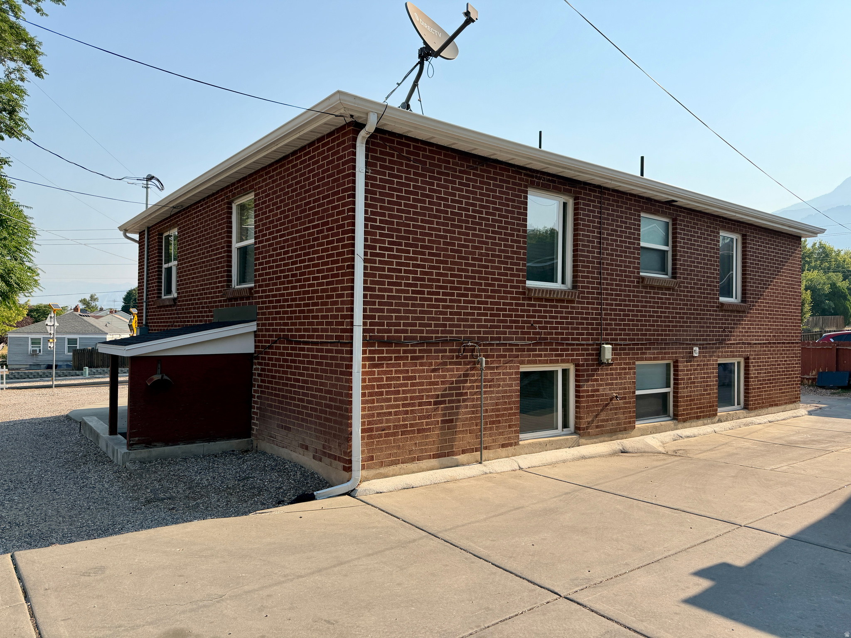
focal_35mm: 24
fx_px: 590
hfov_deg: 71.6
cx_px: 426
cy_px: 319
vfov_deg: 56.8
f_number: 1.78
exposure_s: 1/4673
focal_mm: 6.76
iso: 100
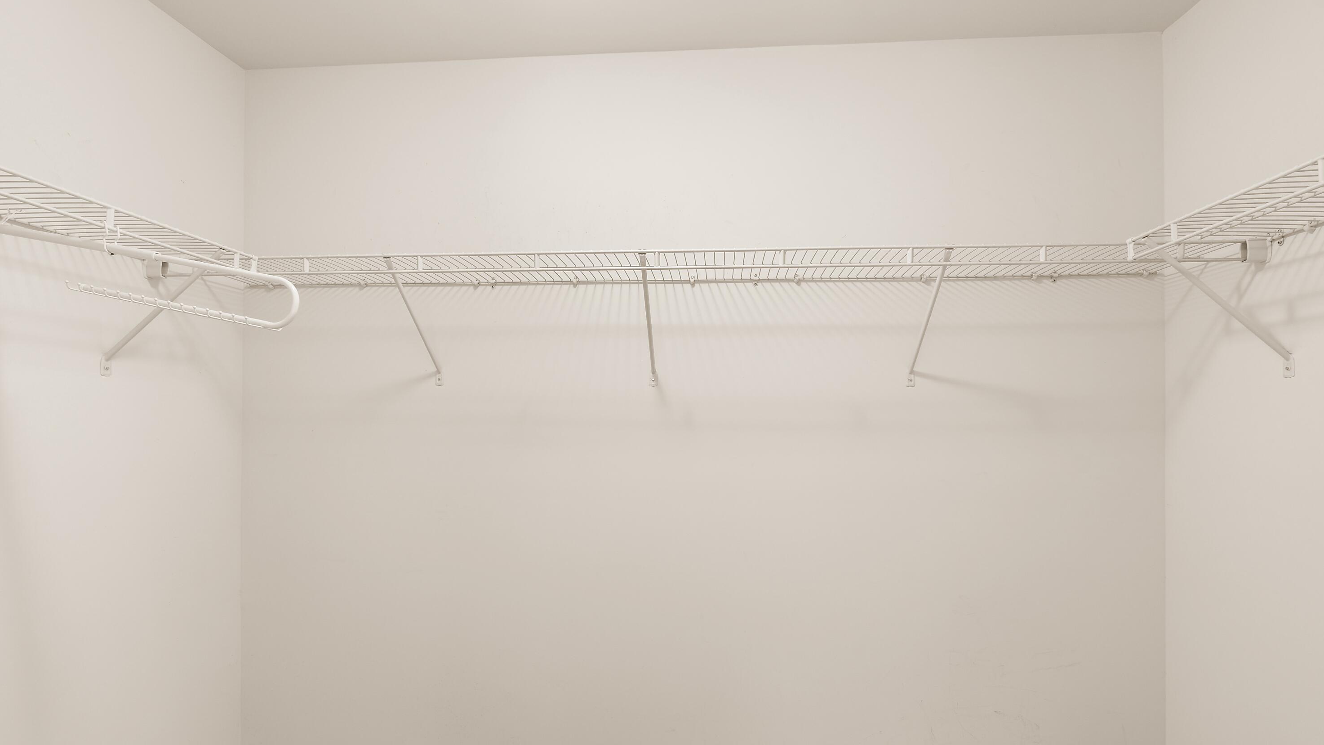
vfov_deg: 66.8
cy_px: 421
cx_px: 674
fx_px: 562
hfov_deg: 99.4
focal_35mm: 16
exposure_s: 2
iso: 100
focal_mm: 10
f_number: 8
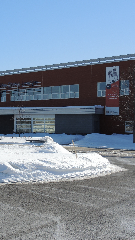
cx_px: 9
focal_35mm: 61
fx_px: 388
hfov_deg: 19.3
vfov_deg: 34.3
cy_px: 112
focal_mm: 8.2
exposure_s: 1/1250
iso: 80
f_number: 4
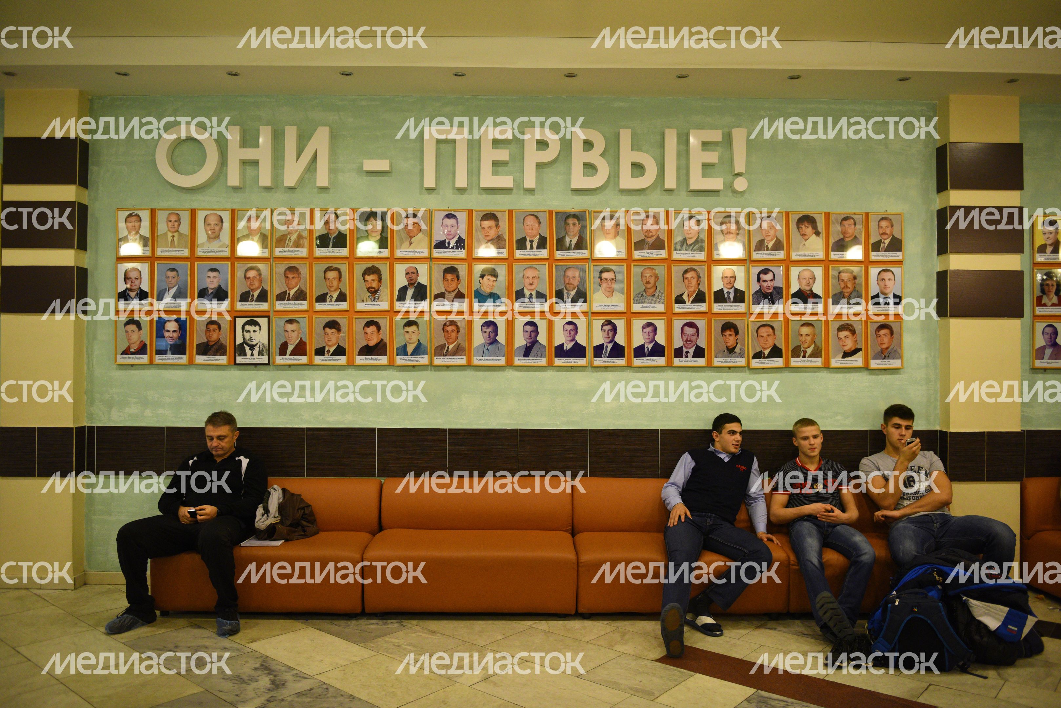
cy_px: 354
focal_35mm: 28
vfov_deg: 46.4
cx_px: 530
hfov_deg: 65.5
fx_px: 825
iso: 2500
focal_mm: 28
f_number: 3.2
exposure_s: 1/100
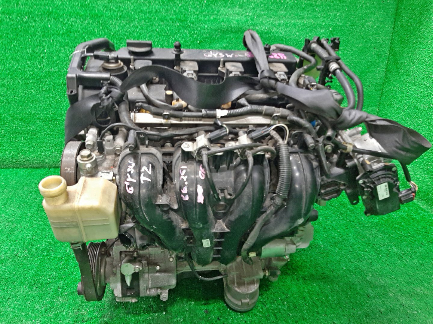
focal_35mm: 26
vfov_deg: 53.1
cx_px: 216
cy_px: 162
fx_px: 325
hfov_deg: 67.3
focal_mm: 3.93
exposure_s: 1/33
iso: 190
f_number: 1.7
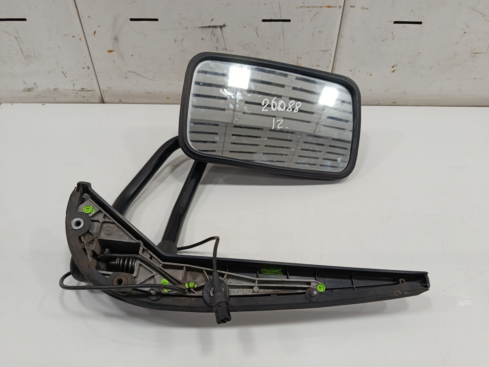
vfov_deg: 56.8
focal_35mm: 24
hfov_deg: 71.6
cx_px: 244
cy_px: 184
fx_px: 339
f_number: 1.7
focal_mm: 5.24
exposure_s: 1/100
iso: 941
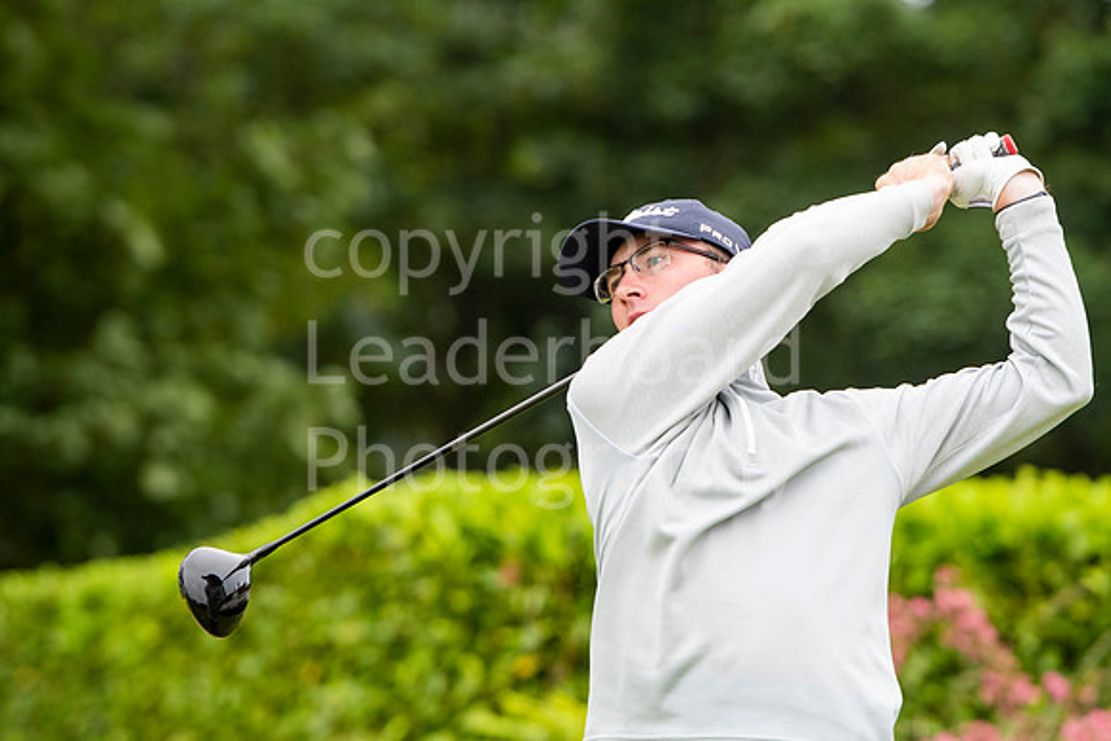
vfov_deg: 5.2
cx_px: 556
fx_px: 8103
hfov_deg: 7.8
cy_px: 370
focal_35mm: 262
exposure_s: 1/1000
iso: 1250
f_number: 4
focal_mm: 175
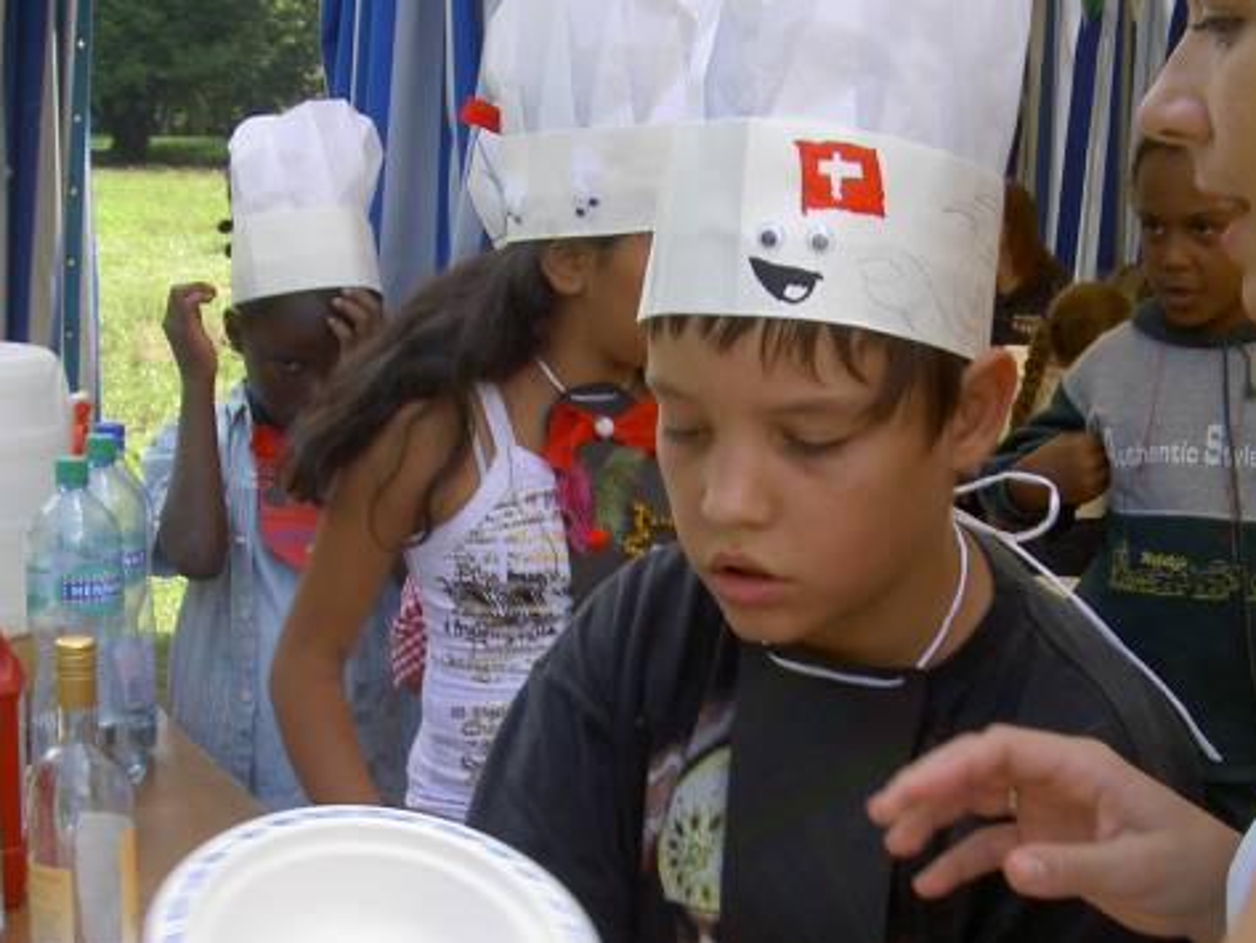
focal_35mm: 66
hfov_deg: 29.4
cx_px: 698
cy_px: 776
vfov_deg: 21.9
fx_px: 2395
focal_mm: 8
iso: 100
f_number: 4.7
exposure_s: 1/125
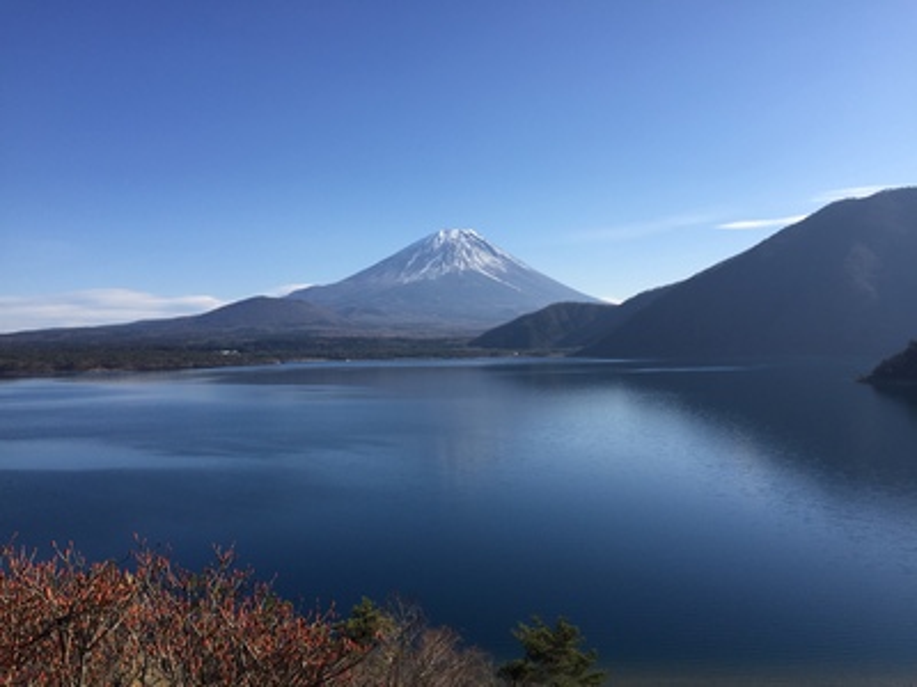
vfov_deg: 48.2
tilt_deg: -0.1
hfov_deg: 61.7
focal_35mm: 29
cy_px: 344
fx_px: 768
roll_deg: -0.2
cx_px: 458
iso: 32
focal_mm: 4.15
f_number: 2.2
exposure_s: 1/2083
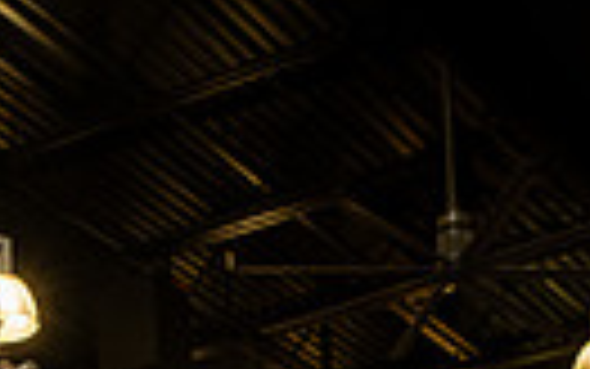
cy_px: 914
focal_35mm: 126
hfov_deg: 16.1
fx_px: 2027
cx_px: -54
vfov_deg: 9.2
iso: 500
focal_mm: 36
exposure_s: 1/250
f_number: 5.6
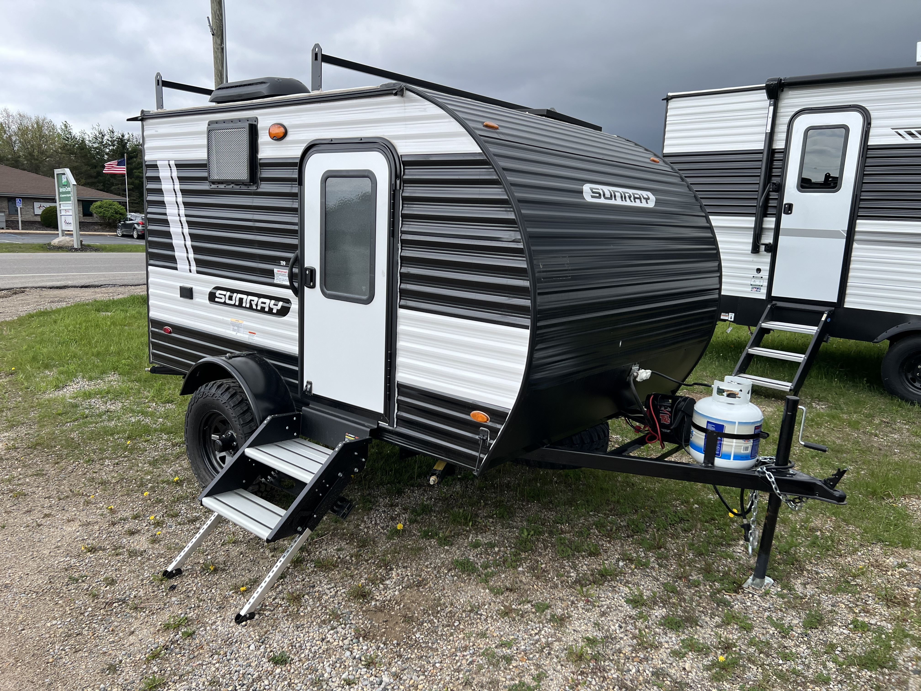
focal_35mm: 26
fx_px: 692
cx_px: 460
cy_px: 346
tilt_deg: -10.3
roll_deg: -0.7
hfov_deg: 67.3
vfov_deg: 53.1
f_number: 1.5
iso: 50
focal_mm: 5.7
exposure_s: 1/1838
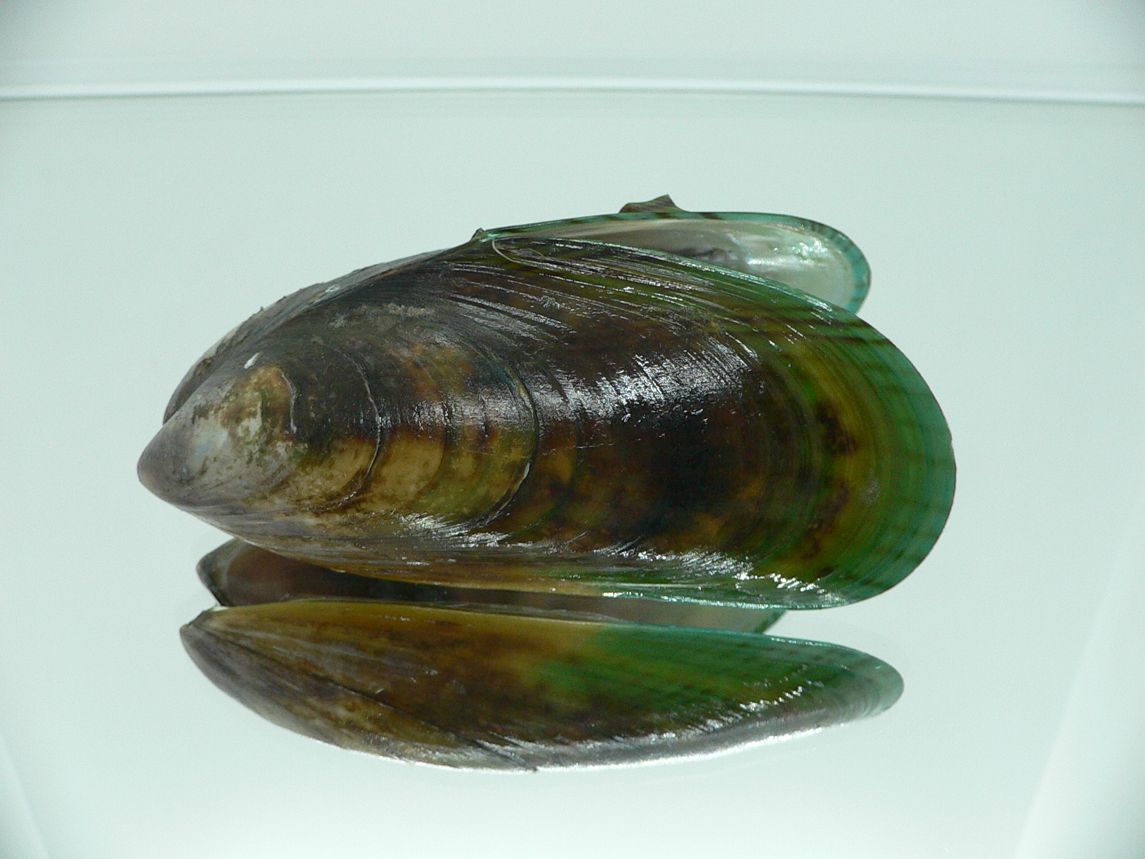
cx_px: 572
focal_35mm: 35
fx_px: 1158
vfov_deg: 40.7
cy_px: 430
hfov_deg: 52.6
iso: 150
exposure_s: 1/60
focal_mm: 4.6
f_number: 2.8
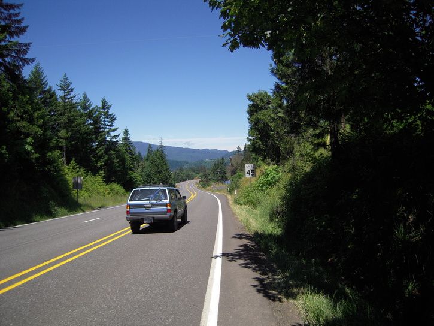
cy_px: 163
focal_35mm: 28
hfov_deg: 63.4
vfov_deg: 49.8
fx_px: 351
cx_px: 217
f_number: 5.4
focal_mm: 5
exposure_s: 1/400
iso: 100
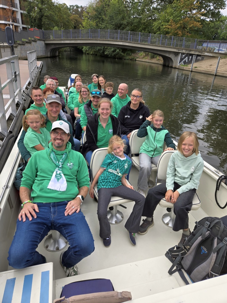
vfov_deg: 73.9
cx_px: 114
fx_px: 201
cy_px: 152
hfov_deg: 58.9
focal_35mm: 23
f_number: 1.8
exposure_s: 1/724
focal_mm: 5.4
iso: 25
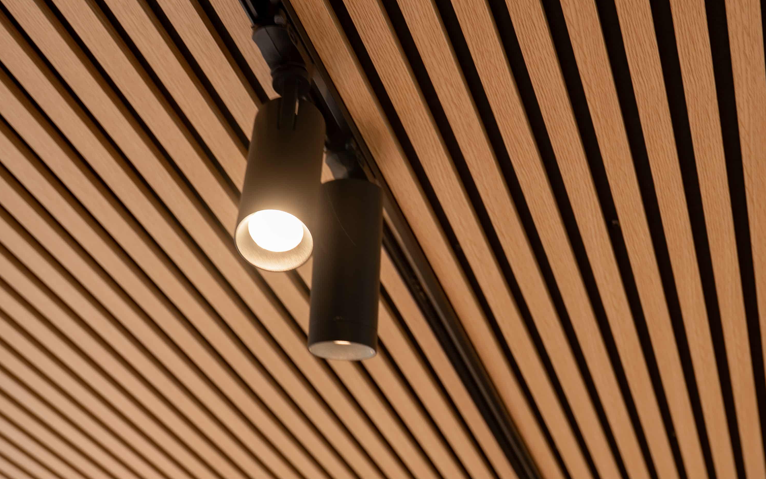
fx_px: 752
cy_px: 231
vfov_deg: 35.3
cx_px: 381
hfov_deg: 54.0
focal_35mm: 36
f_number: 4
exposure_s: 1/13
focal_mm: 35
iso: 125
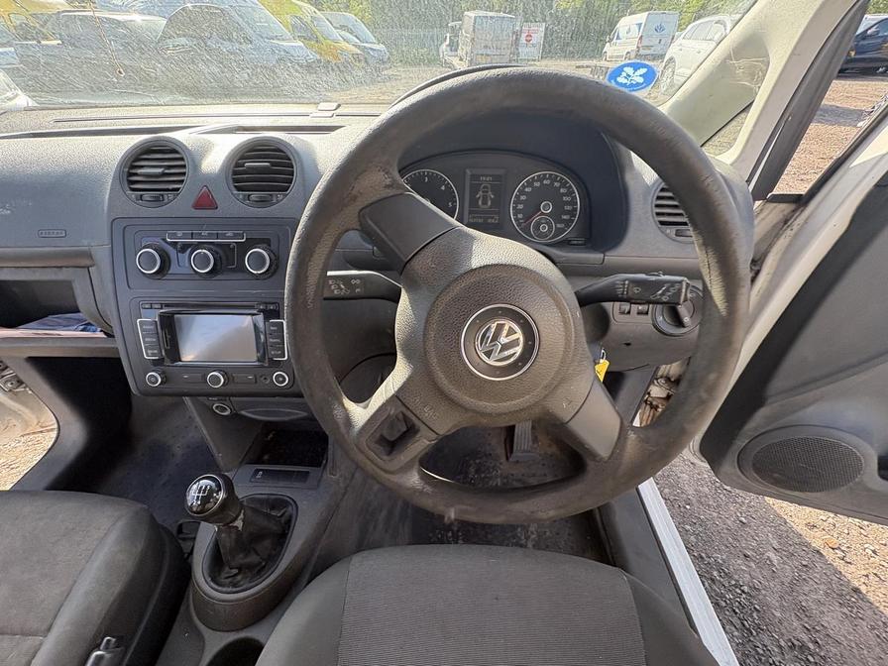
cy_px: 333
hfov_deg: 102.1
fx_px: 359
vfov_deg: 85.7
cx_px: 444
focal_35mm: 14
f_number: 2.2
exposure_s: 1/140
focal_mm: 2.22
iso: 80
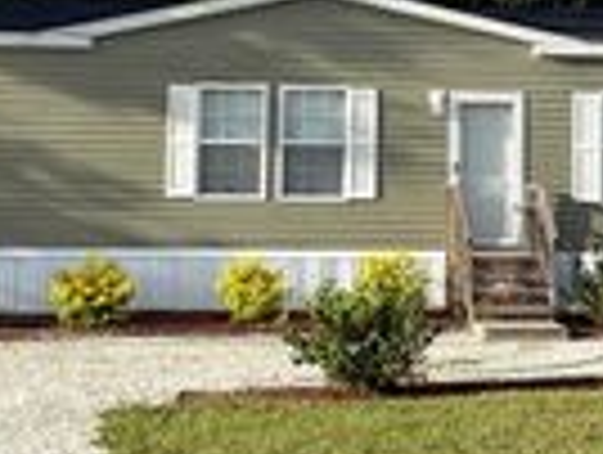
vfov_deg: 15.2
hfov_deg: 20.2
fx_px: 1693
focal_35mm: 97
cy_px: 70
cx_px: 346
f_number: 1.6
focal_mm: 5.96
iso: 50
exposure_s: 1/1364
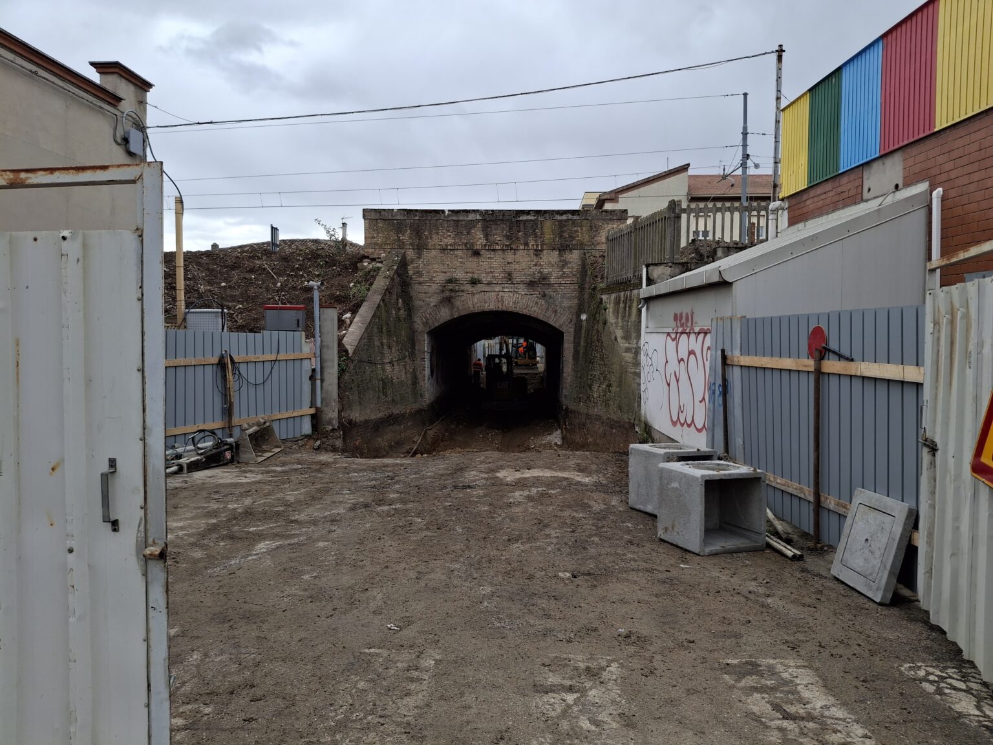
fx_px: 717
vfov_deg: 54.9
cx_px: 496
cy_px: 372
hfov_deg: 69.4
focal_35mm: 25
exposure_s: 1/422
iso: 32
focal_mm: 4.69
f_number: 1.8
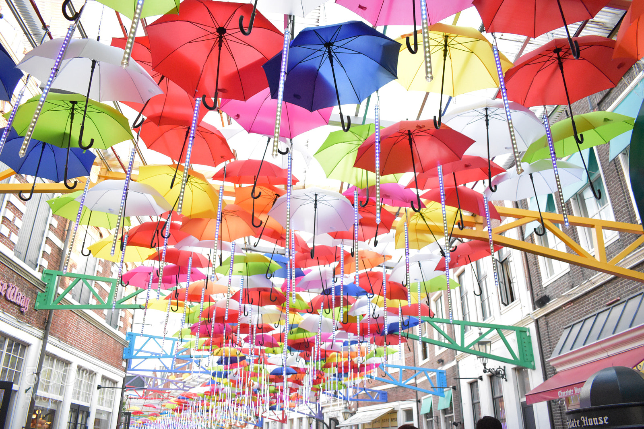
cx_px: 322
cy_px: 214
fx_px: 483
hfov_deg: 67.4
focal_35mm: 27
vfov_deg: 47.9
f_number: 3.5
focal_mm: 18
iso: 5000
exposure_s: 1/1600
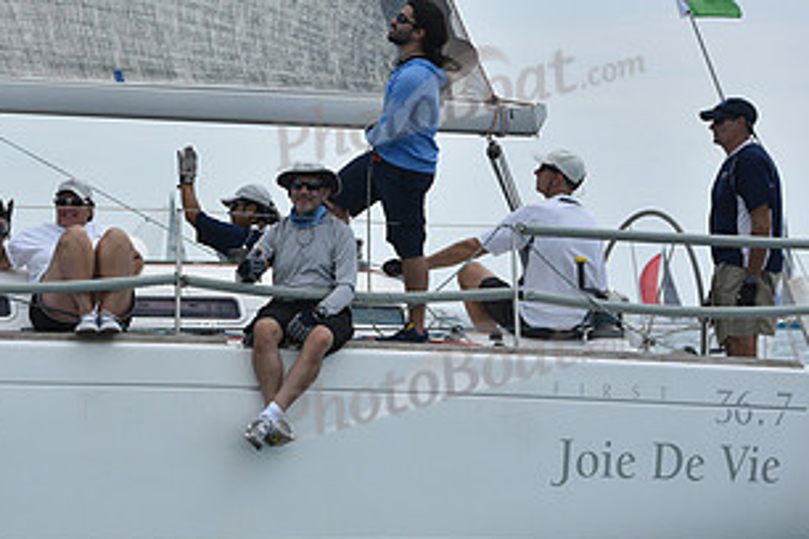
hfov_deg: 11.4
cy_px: 276
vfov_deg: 7.6
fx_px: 4045
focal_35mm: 180
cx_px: 137
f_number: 8
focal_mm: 95
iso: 250
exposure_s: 1/1250
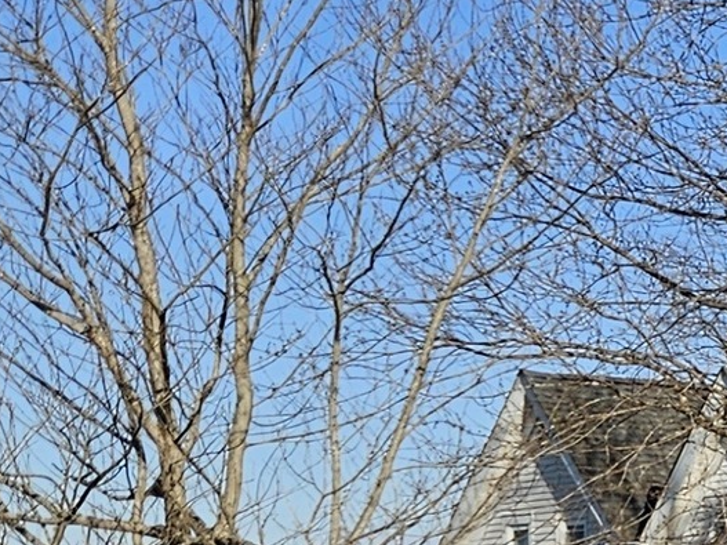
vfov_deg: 10.9
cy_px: 661
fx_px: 2814
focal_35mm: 134
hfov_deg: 12.2
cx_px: 1651
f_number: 1.8
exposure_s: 1/2391
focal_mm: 5.4
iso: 25
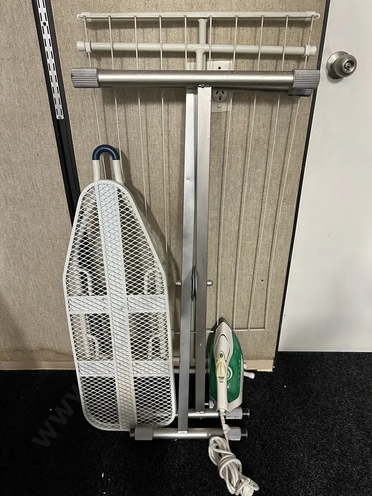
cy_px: 248
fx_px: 344
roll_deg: +1.3
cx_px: 186
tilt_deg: -28.9
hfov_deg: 56.8
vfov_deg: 71.6
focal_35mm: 24
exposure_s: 1/50
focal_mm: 6.86
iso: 640
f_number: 1.78
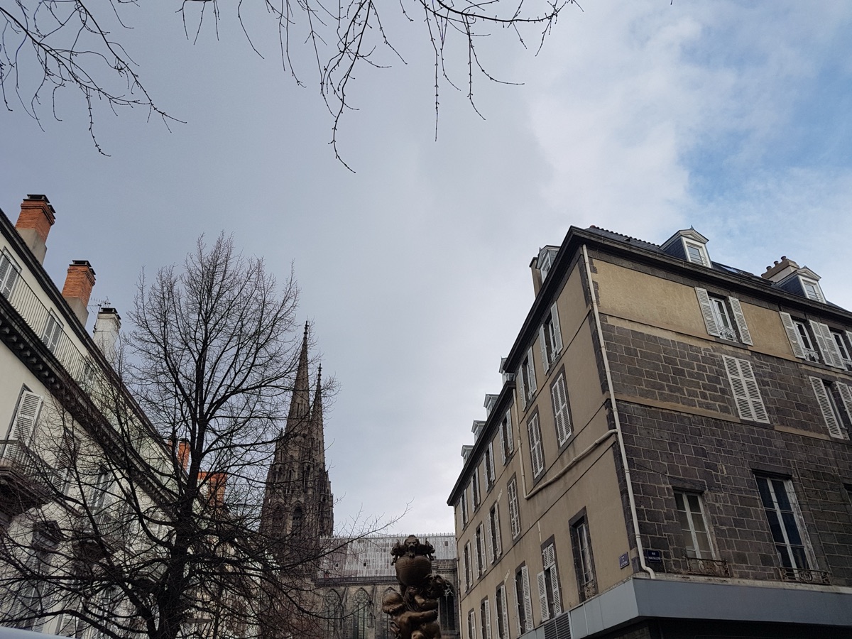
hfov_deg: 67.3
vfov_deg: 53.1
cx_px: 426
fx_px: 640
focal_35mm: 26
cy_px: 320
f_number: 1.7
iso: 40
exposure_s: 1/1012
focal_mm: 4.2
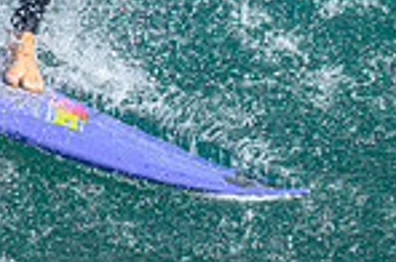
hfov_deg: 0.7
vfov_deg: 0.4
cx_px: 8
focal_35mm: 3146
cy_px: -143
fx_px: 34532
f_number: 6.3
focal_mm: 800
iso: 450
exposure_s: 1/2000
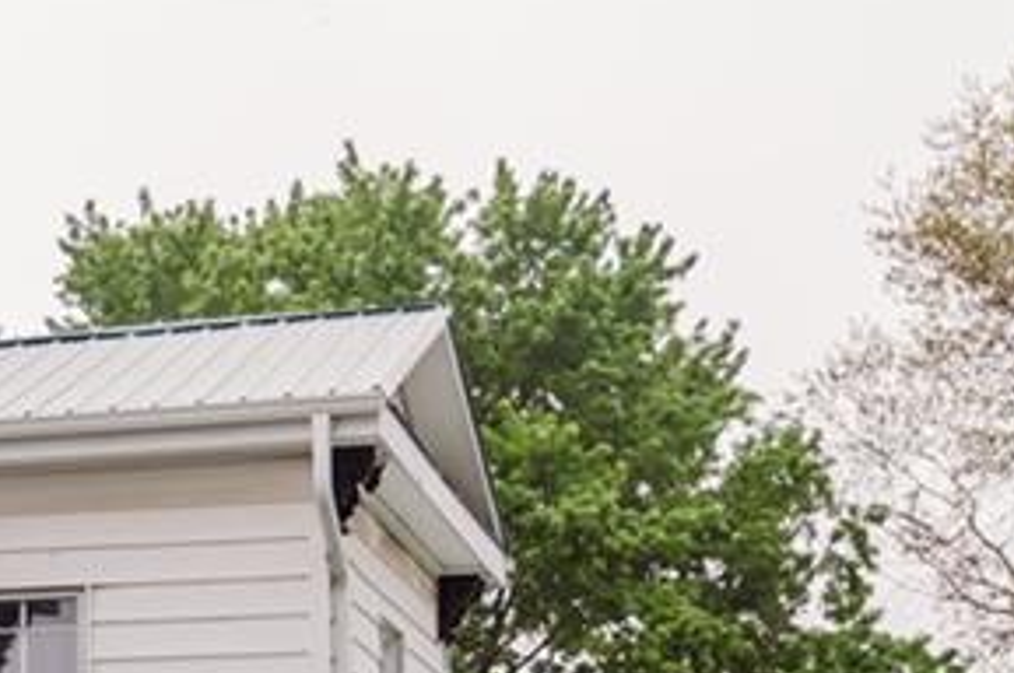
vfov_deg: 10.7
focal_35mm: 124
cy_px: 945
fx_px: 3489
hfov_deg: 15.9
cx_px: -232
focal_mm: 35
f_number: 2.8
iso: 100
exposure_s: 1/1250
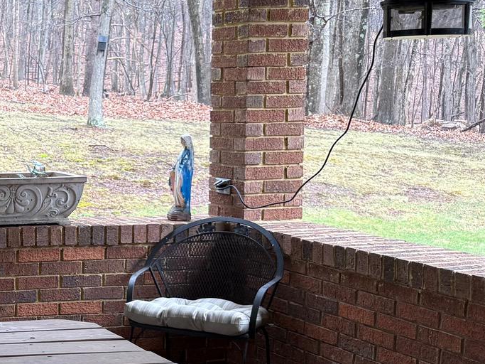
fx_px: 1009
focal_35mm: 72
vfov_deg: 20.4
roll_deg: -0.5
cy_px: 191
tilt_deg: -5.2
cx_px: -186
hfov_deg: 23.2
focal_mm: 6.76
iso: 100
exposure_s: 1/121
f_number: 1.78
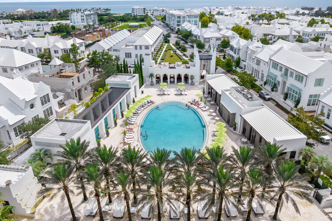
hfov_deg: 69.4
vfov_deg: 49.5
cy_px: 108
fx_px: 240
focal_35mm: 26
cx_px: 171
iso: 100
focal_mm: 8.38
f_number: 2.8
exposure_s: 1/6000
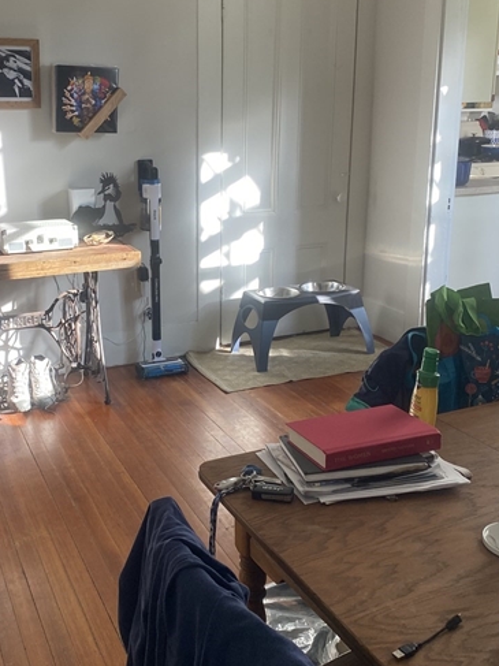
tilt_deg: -14.6
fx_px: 788
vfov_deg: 45.7
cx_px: 167
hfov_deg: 34.8
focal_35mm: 41
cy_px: 286
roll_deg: +2.5
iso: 100
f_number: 1.8
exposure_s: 1/122
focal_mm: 4.25
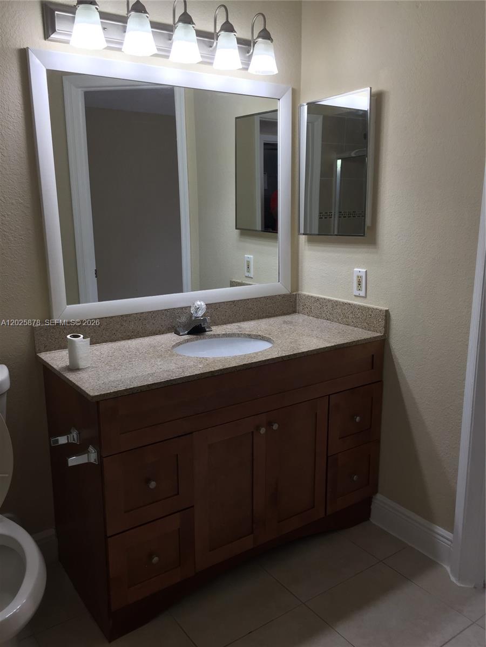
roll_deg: -0.8
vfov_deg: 61.7
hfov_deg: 48.2
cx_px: 243
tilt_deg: -12.8
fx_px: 543
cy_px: 324
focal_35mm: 29
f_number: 2.2
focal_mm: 4.15
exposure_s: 1/120
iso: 40
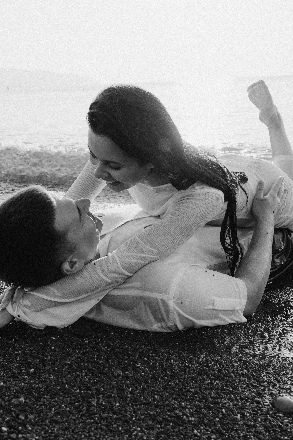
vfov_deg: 48.5
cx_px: 146
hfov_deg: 33.4
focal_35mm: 40
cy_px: 220
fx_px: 488
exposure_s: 1/500
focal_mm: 40
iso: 500
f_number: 9
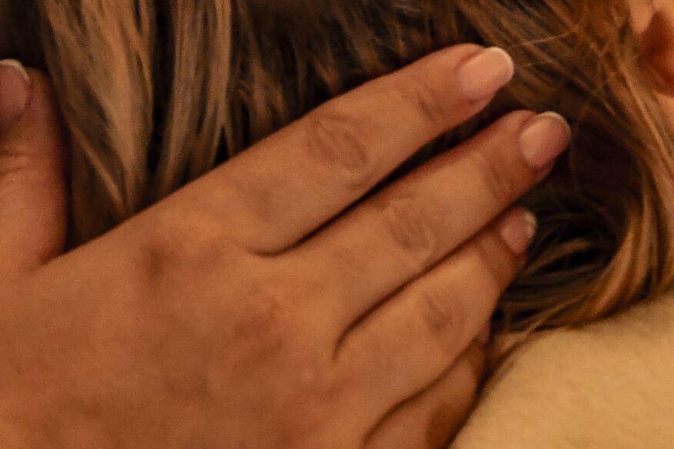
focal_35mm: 187
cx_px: 105
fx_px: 3500
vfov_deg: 7.2
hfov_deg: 11.0
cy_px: -261
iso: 3200
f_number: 4.5
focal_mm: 38
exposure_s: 1/80
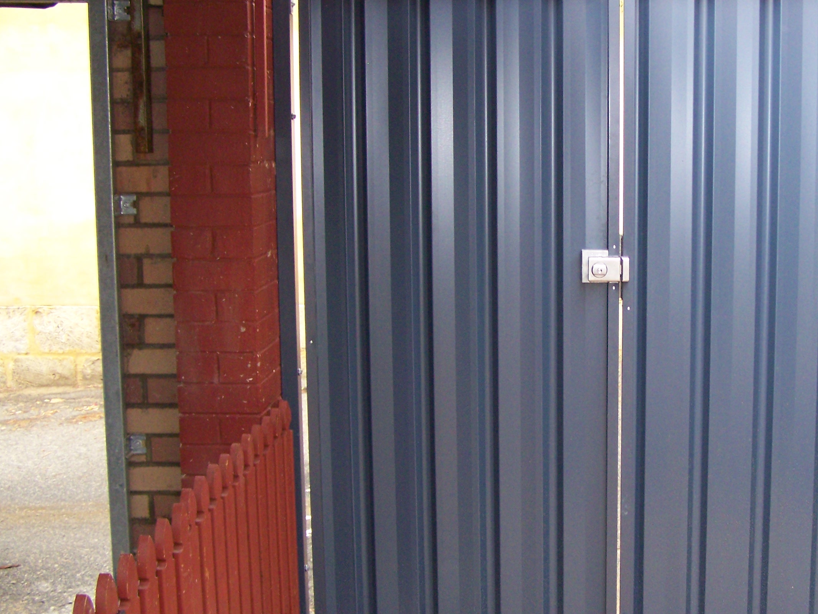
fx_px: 1300
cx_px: 586
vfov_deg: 26.6
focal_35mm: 55
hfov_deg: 34.4
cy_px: 294
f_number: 2.8
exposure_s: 1/100
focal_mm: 6.3
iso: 160
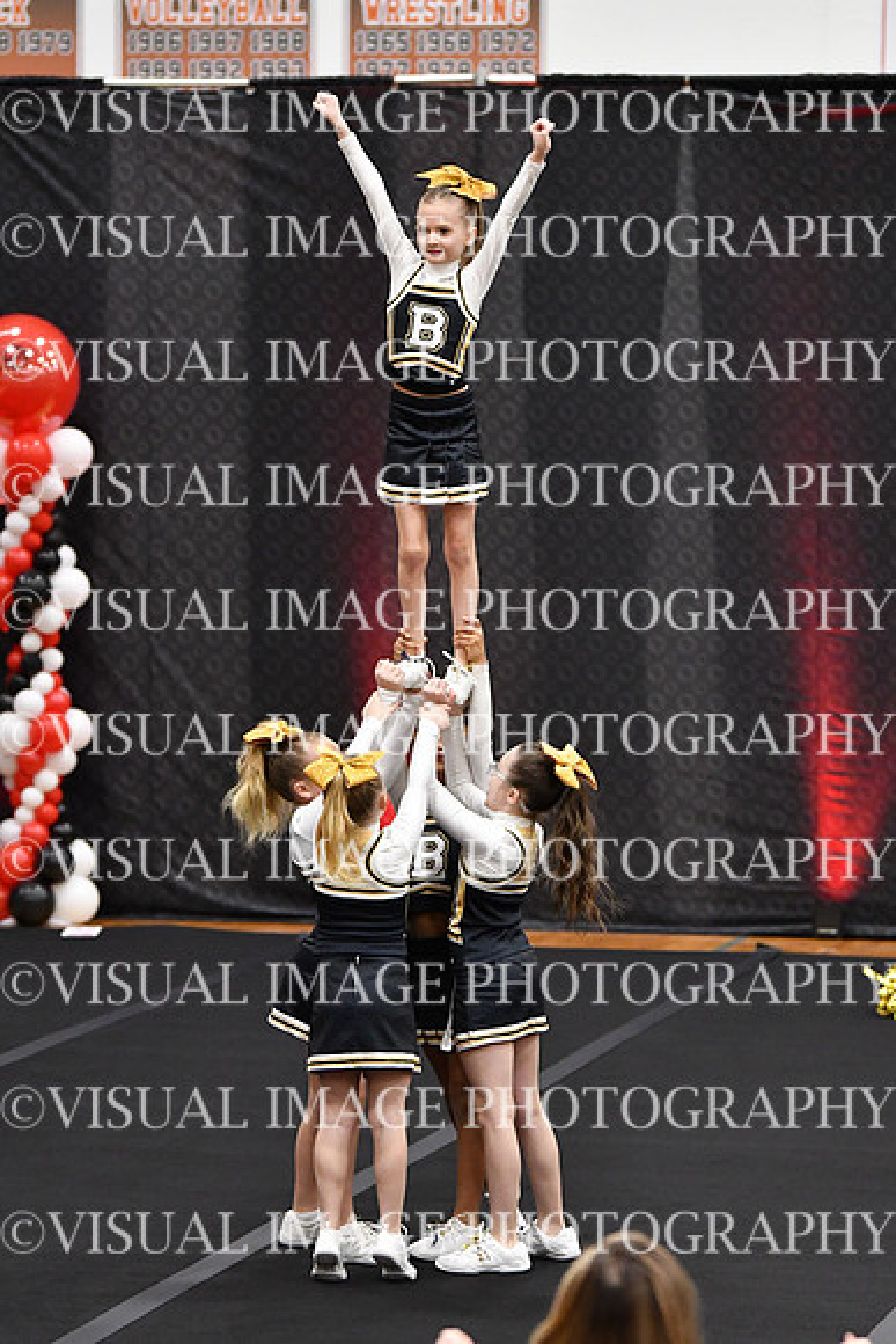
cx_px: 448
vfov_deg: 12.2
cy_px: 672
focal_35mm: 168
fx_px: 6268
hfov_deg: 8.2
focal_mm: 112
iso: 5000
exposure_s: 1/800
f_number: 2.8
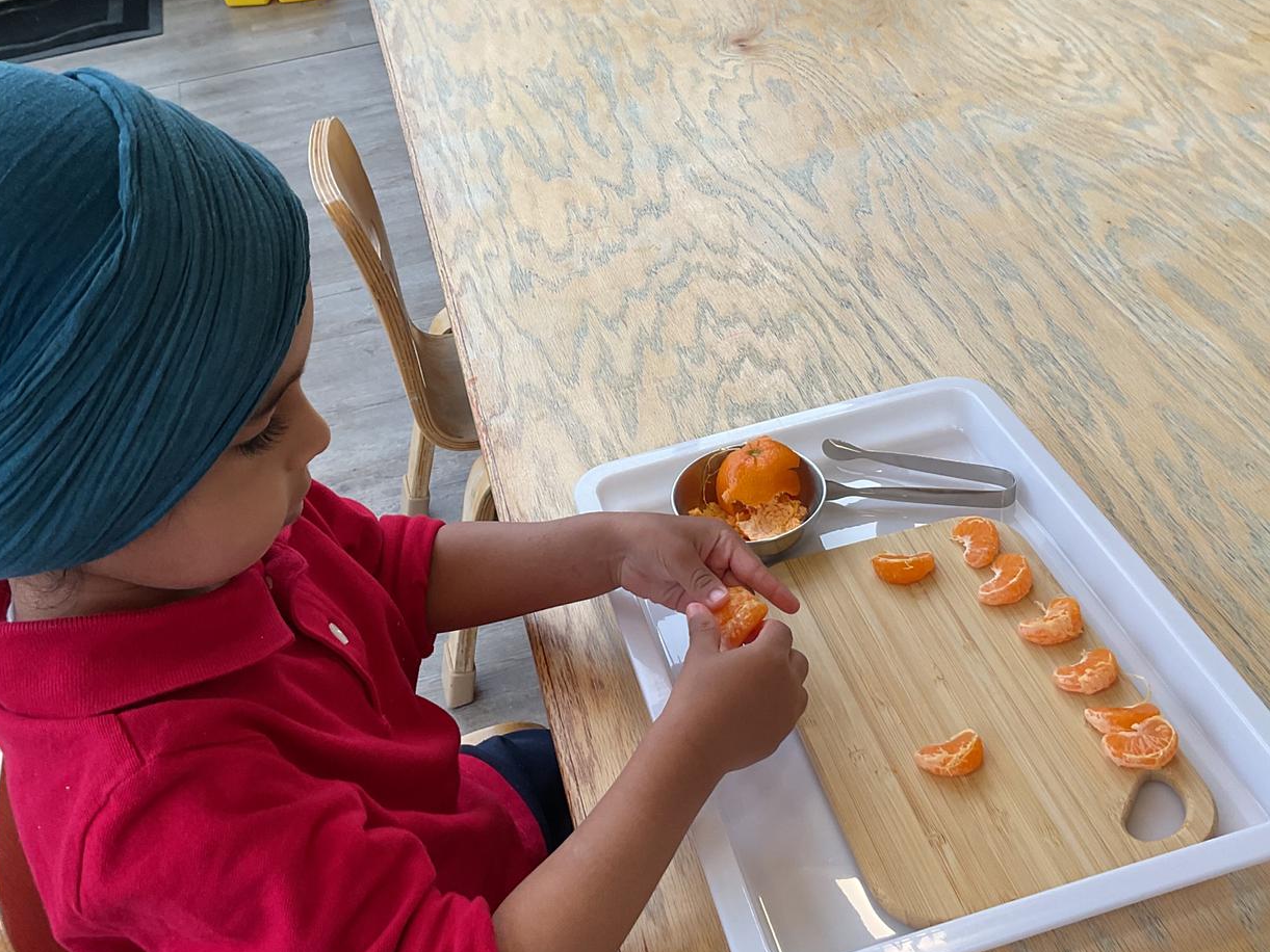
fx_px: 1394
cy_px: 400
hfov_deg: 49.0
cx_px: 639
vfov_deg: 37.6
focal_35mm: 38
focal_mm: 3
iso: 40
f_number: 1.8
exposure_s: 1/120
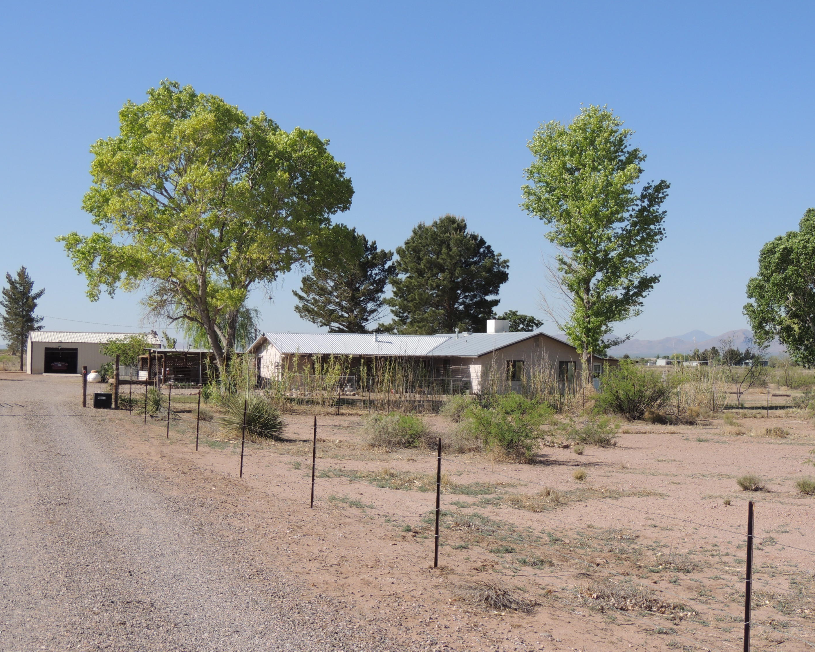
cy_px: 326
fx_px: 1182
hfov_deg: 38.0
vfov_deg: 30.8
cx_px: 410
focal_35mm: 49
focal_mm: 8.3
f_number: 3.5
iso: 100
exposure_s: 1/1000
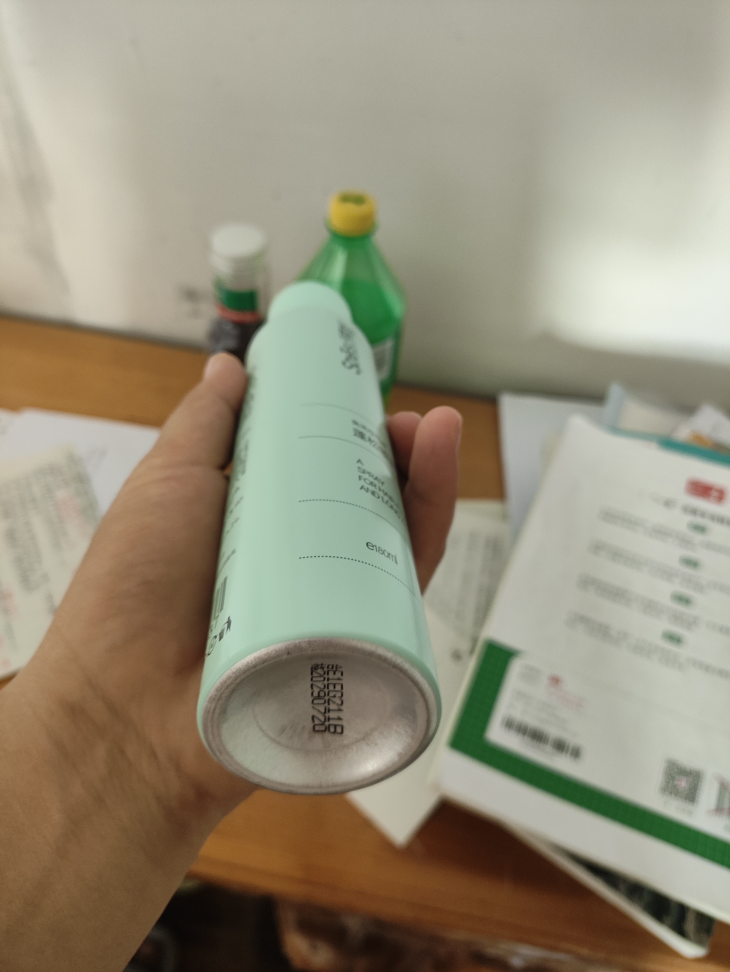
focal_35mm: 25
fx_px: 702
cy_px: 486
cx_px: 365
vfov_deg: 69.4
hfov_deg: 54.9
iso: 557
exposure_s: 1/33.3
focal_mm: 4.71
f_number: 1.79
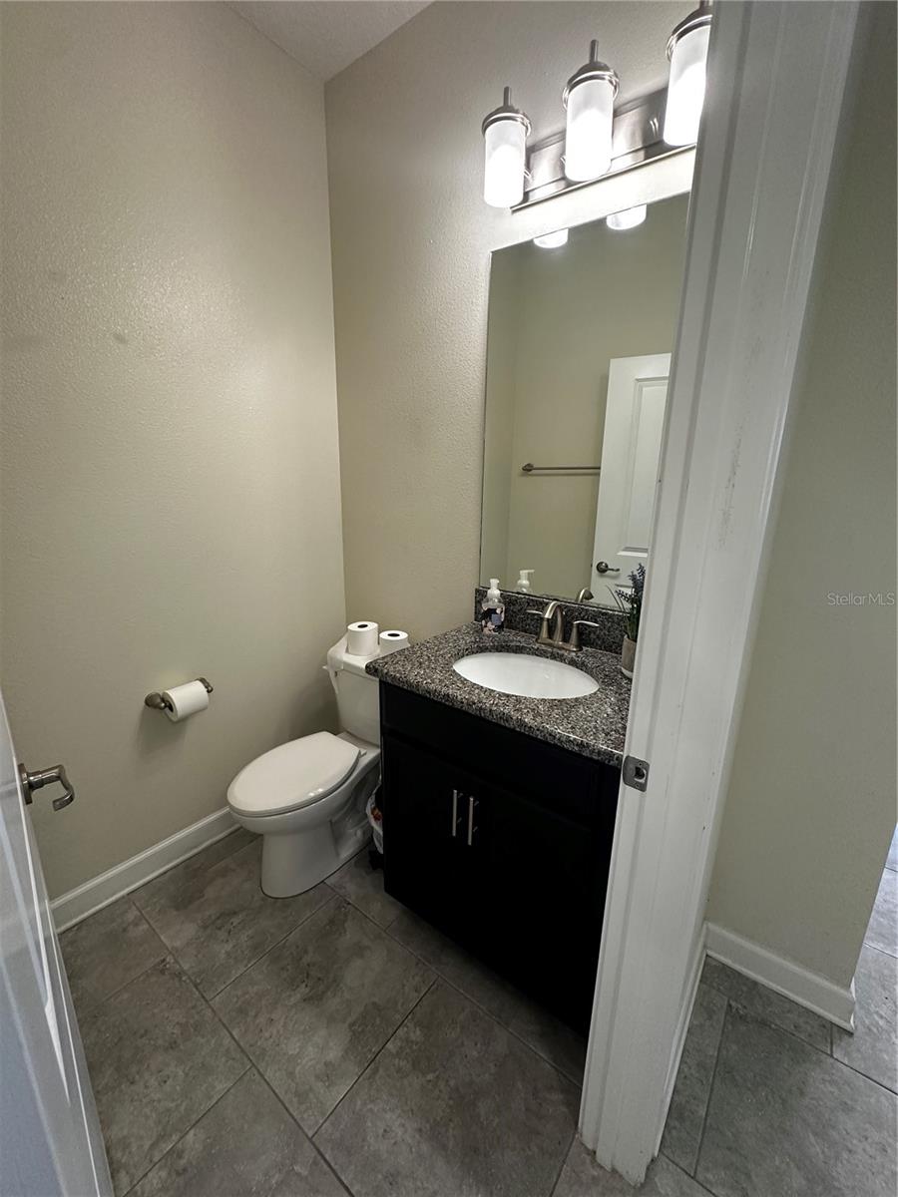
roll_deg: -1.6
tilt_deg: -13.6
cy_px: 598
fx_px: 484
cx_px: 449
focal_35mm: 14
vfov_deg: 102.1
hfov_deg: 85.7
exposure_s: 1/60
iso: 320
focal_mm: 2.22
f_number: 2.2
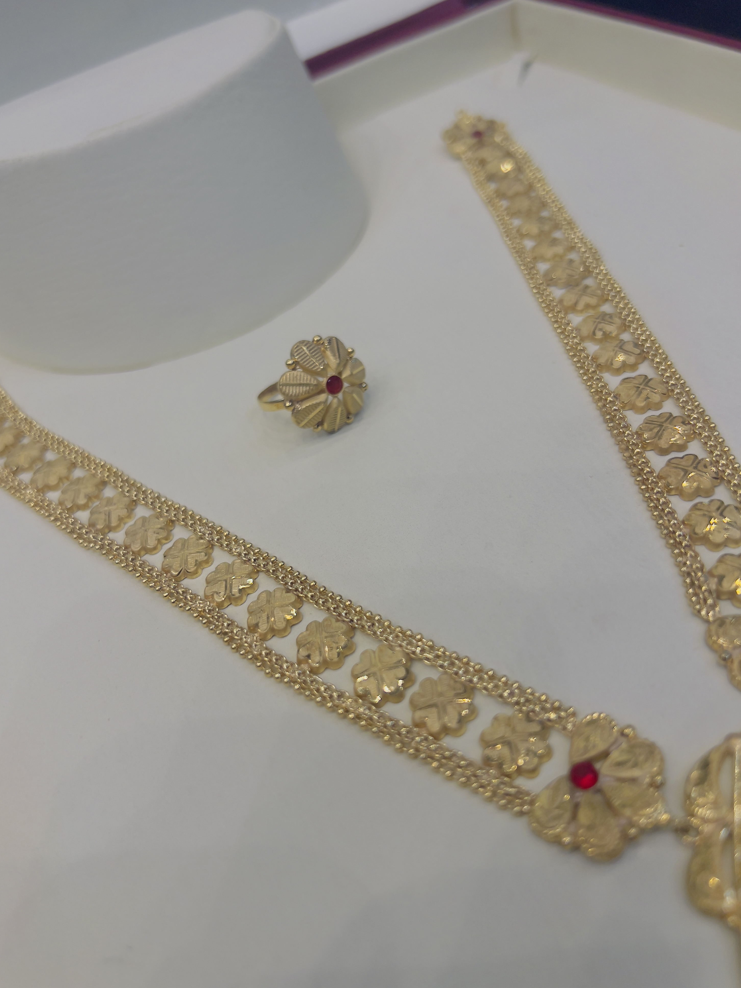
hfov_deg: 51.3
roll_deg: +18.2
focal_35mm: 27
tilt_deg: -44.9
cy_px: 503
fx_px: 771
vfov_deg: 65.3
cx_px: 357
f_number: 1.5
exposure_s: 1/683
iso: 50
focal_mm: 5.7
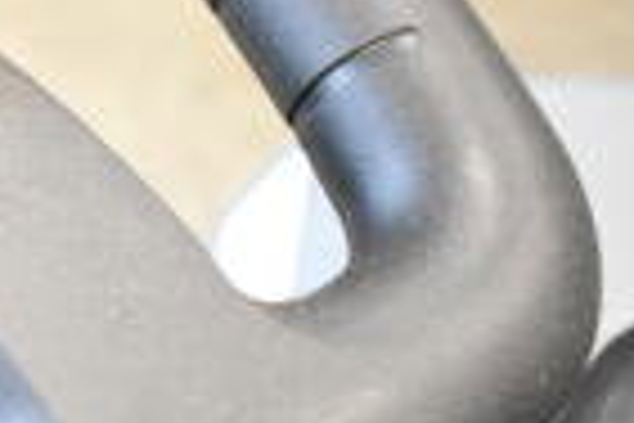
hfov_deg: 13.6
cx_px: -612
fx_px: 2289
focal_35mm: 130
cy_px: 196
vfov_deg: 10.5
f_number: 3.5
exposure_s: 1/30
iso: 3200
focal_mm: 20
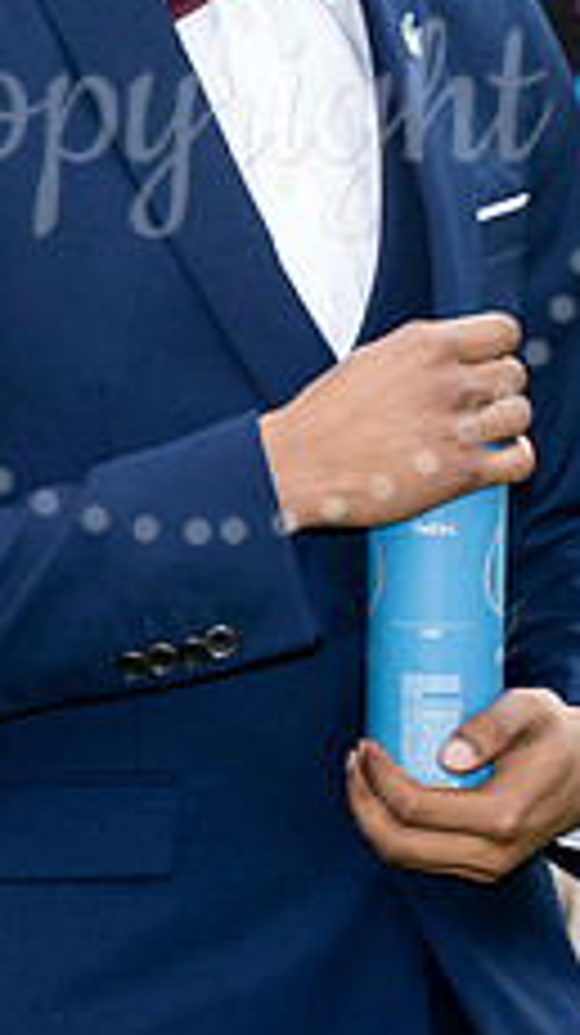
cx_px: 135
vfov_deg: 7.5
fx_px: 7919
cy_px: 120
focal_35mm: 289
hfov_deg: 4.2
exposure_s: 1/200
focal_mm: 91
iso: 500
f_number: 7.1
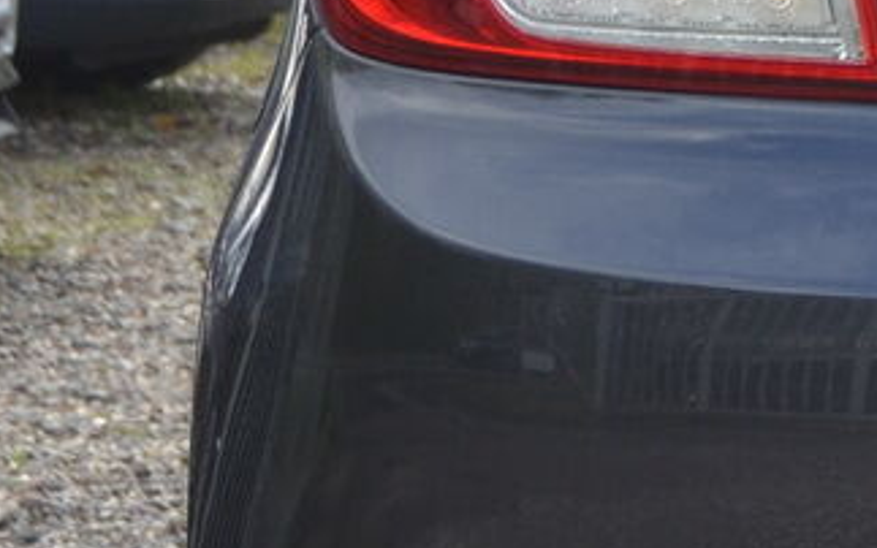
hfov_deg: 6.9
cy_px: 217
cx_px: 2012
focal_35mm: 291
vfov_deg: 4.5
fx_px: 6956
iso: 100
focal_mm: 32
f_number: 5.6
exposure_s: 1/125
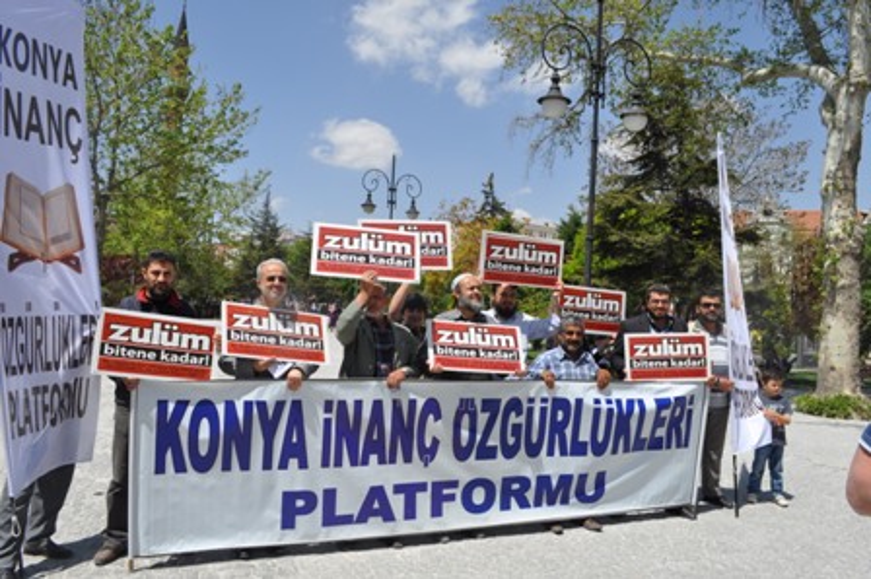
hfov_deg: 67.4
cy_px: 290
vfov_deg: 47.9
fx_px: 653
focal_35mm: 27
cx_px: 436
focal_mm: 18
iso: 200
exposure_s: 1/400
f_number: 10
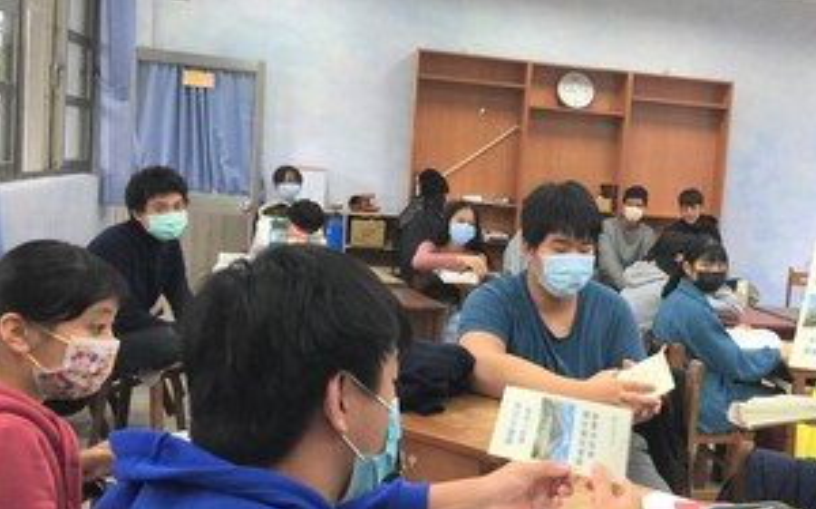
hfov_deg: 47.5
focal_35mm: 41
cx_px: 541
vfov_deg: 31.2
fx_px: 911
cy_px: 275
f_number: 2.2
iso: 40
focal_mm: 4.15
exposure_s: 1/30
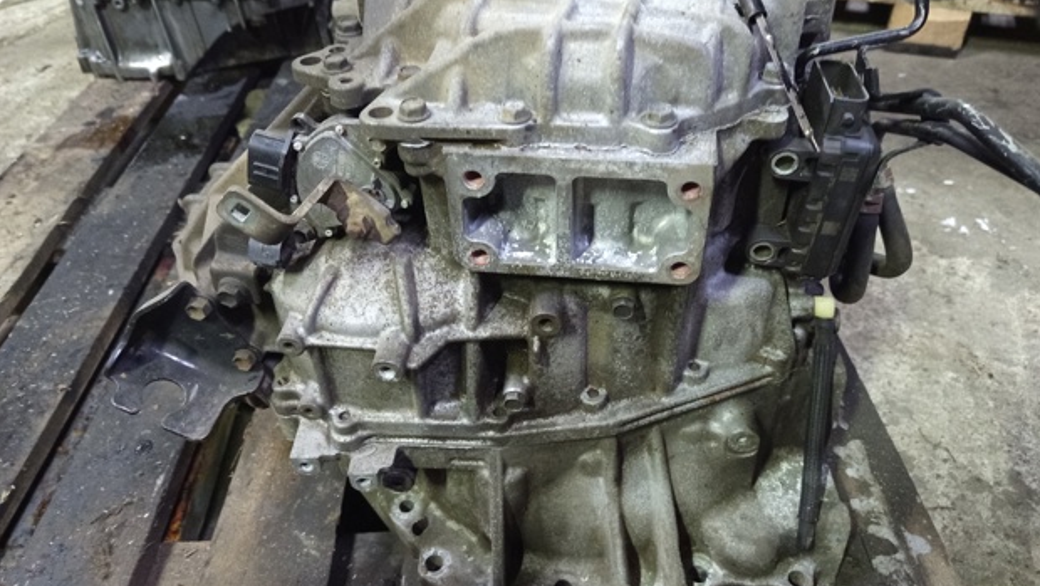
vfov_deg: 42.8
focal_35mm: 27
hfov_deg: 69.8
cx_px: 530
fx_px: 745
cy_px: 252
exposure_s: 1/20
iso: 2125
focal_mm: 5.24
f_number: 1.7
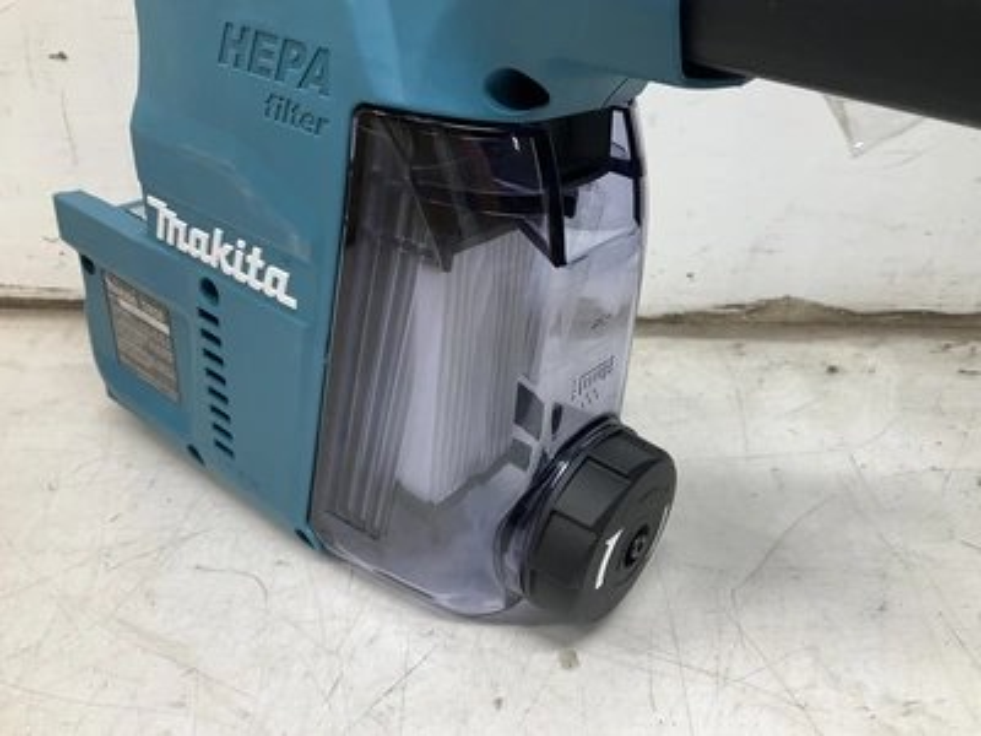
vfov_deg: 48.2
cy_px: 368
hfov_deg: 61.7
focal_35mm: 29
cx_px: 490
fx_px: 822
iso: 64
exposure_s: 1/120
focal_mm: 3
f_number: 1.8
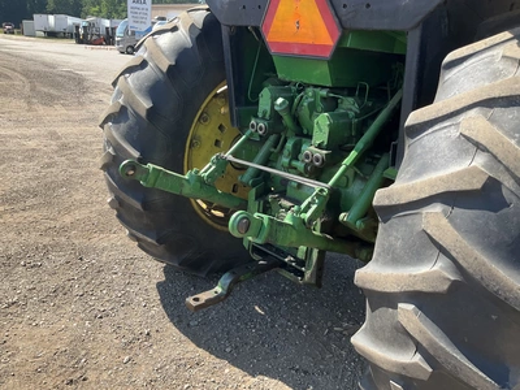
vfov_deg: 48.2
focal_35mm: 29
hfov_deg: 61.7
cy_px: 195
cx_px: 260
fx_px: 436
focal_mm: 3
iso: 25
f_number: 1.8
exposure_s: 1/422
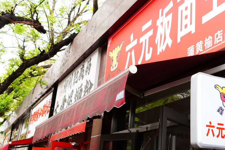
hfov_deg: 42.7
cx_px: 157
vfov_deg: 29.9
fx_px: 281
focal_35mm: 45
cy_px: 64
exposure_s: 1/320
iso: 500
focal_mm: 31
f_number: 5.6
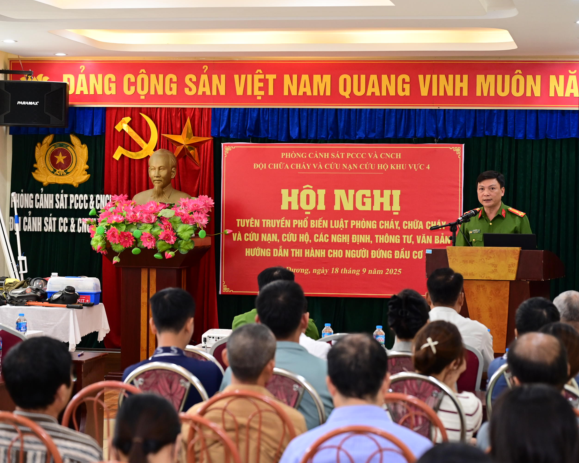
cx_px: 283
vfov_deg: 18.1
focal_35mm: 85
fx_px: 1457
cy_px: 231
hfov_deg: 22.5
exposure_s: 1/125
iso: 2000
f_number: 4
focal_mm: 75
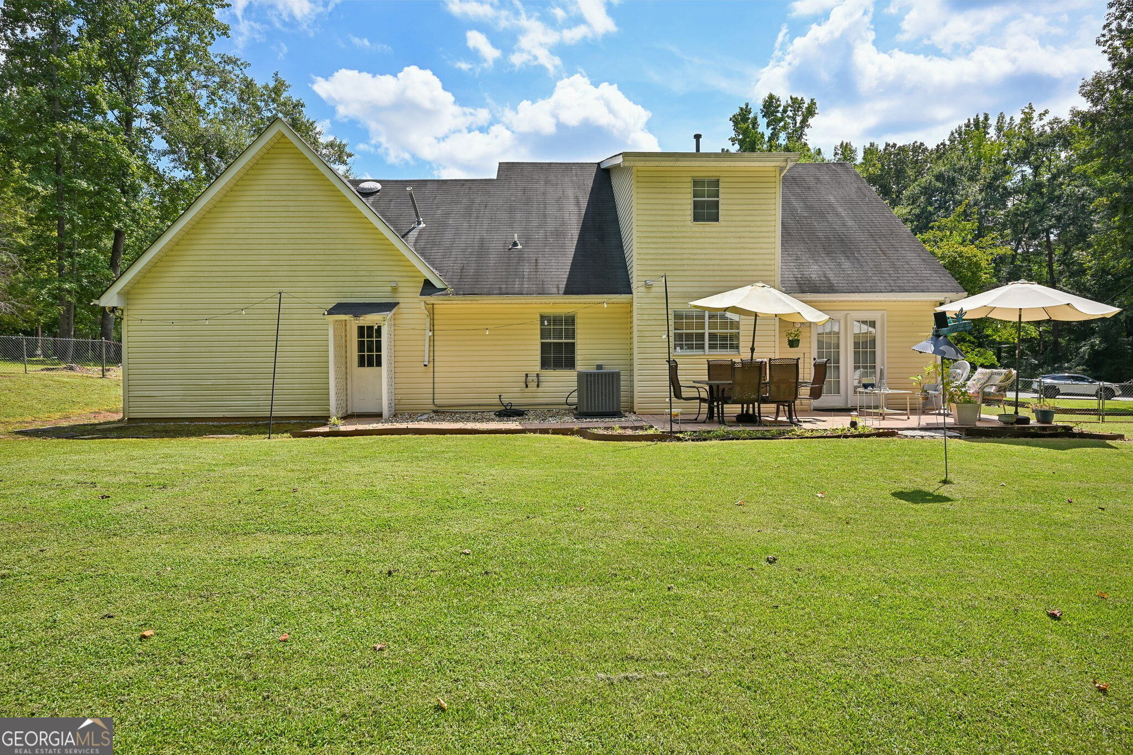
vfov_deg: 61.9
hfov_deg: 84.0
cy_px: 378
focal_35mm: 20
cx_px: 566
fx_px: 629
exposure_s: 1/250
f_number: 8
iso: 100
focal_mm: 20
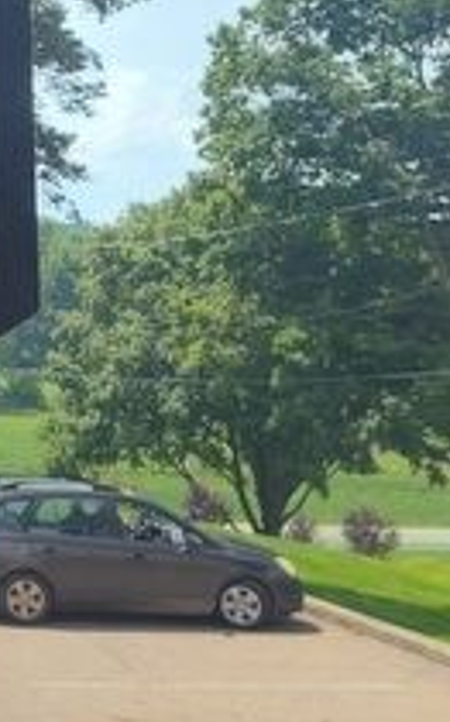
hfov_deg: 12.2
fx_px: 1827
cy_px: 24
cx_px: -484
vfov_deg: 21.6
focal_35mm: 93
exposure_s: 1/1623
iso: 100
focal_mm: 5.56
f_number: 1.8
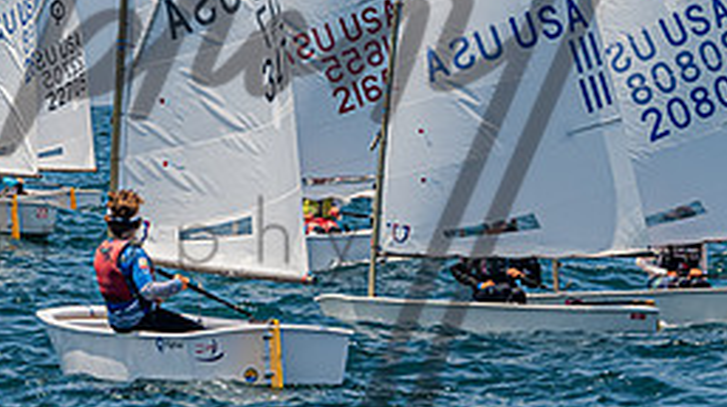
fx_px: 9013
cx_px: 142
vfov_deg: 2.6
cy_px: 64
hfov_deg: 4.6
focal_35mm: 468
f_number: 7.1
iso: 250
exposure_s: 1/1250
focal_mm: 145
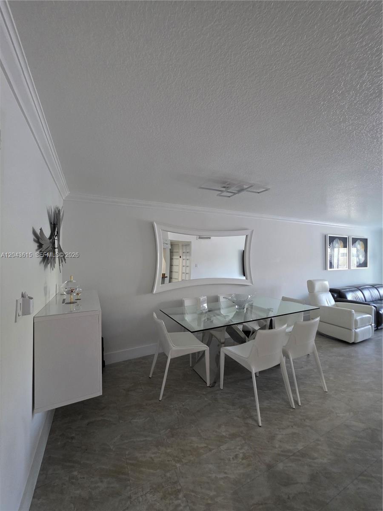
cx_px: 192
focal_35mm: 13
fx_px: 192
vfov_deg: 106.2
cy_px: 256
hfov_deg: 89.9
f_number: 1.9
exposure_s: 1/60
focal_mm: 2.2
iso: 640
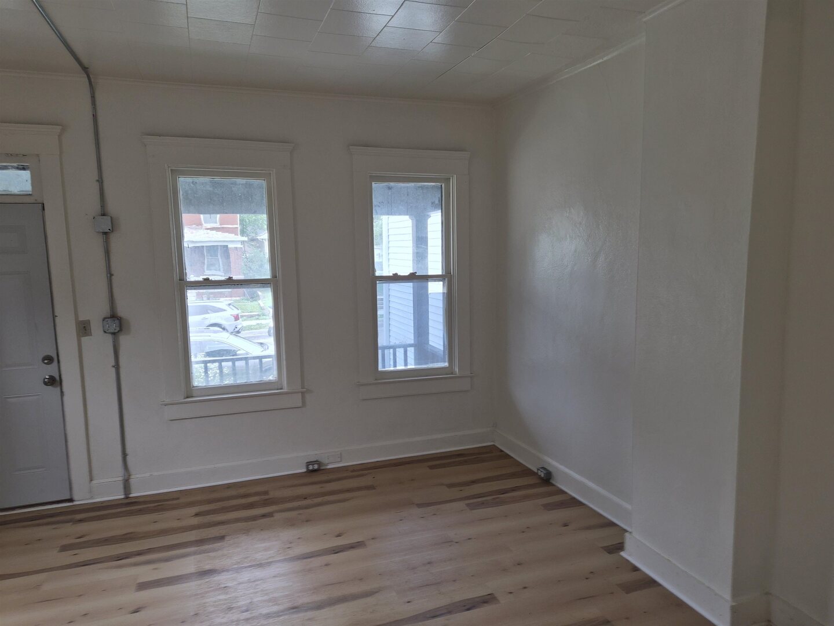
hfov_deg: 73.9
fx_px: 554
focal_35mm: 23
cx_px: 417
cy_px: 313
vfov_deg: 58.9
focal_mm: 5.4
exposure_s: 1/120
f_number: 1.8
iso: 40
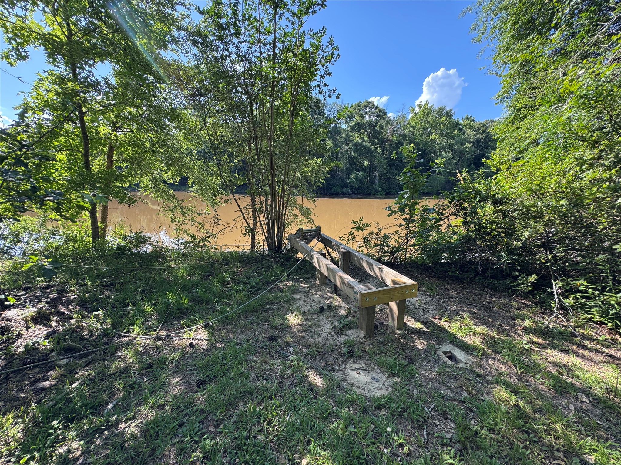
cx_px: 310
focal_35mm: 14
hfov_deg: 102.1
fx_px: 251
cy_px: 232
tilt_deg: -12.8
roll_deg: -1.6
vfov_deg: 85.7
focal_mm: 2.22
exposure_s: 1/243
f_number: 2.2
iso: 40
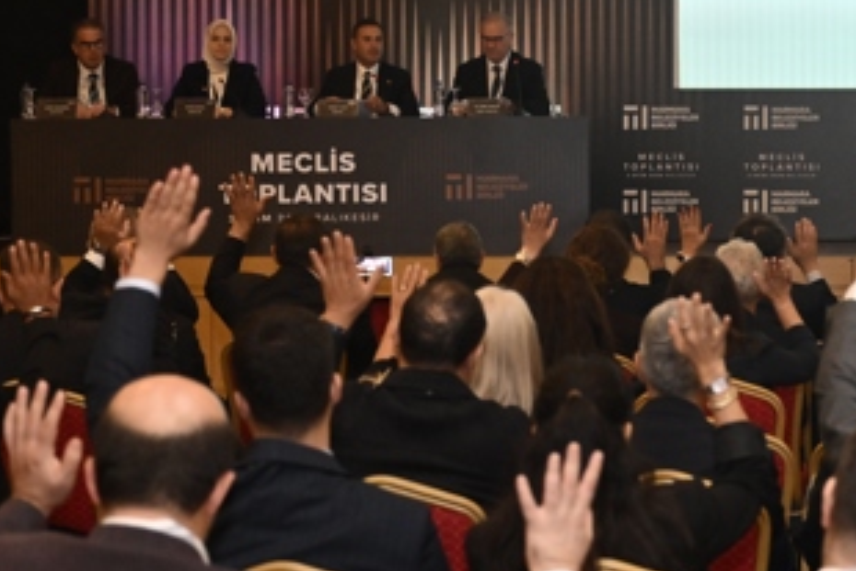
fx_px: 2902
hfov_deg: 16.2
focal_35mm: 122
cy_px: 174
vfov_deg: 11.2
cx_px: 989
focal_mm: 42
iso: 1600
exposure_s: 1/160
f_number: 3.2
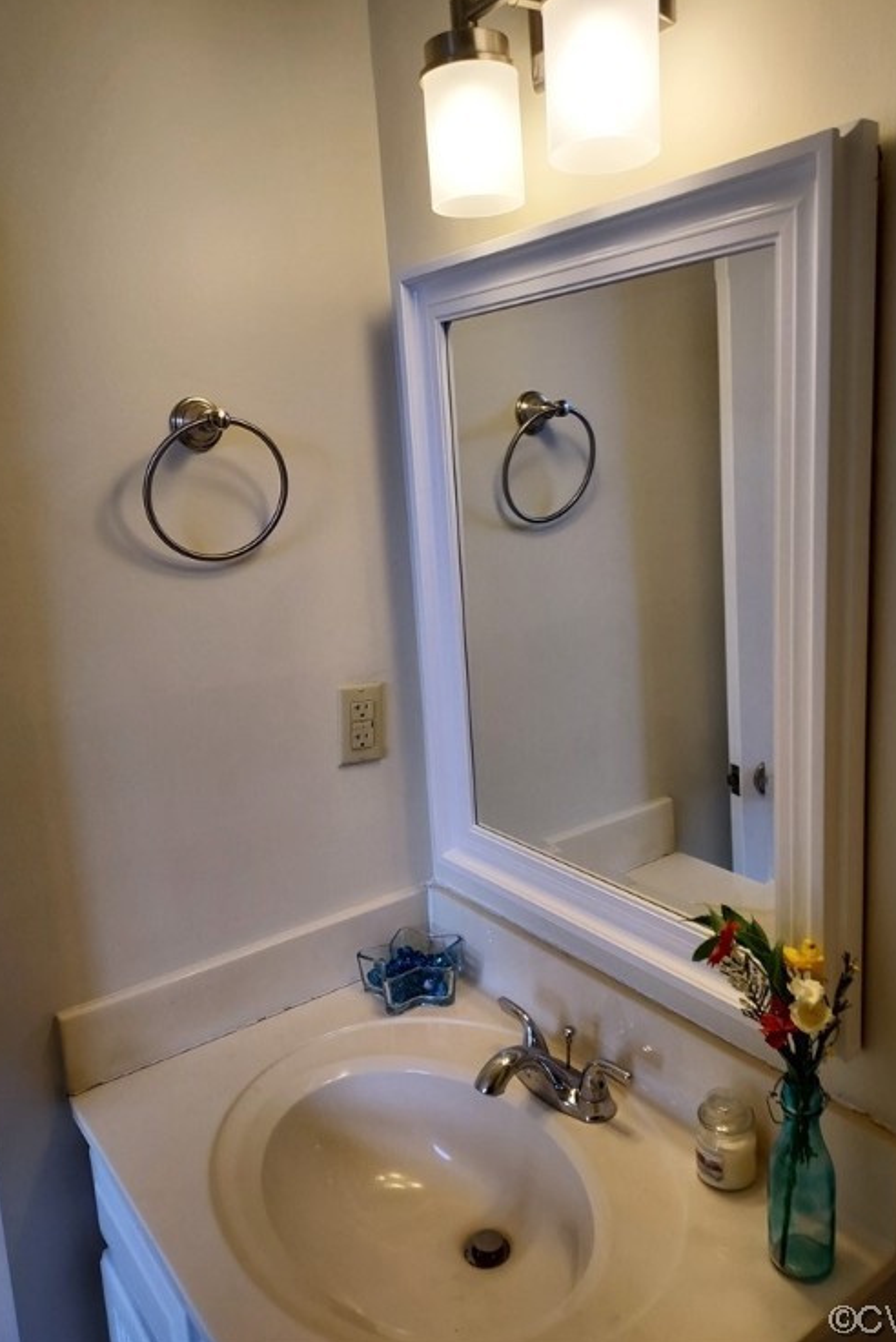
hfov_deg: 49.5
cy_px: 652
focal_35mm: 26
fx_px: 970
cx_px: 499
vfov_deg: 69.4
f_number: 1.8
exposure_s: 1/60
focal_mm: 4.6
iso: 64
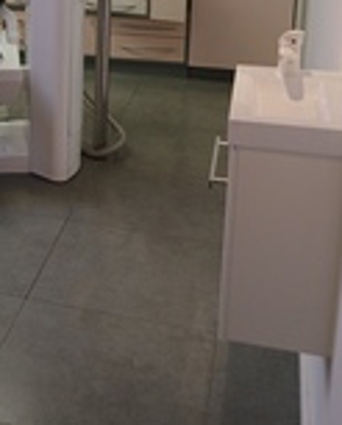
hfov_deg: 22.3
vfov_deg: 28.4
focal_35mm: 64
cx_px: -53
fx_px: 807
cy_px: 43
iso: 64
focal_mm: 3.98
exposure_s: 1/50
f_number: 1.8
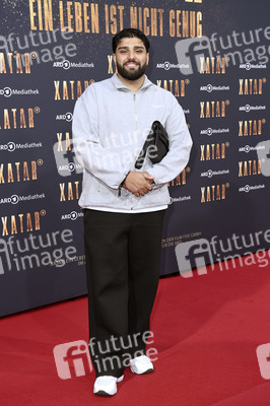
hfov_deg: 24.2
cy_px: 203
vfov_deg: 35.7
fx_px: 631
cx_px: 135
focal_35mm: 56
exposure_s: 1/250
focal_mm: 56
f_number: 5.6
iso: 640
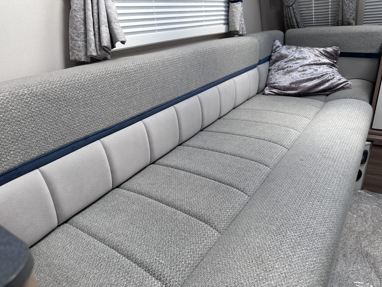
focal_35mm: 24
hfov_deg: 71.6
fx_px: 265
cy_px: 144
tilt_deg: -20.4
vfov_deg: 56.8
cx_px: 191
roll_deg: +6.2
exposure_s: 1/121
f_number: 1.78
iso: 80
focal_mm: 6.86
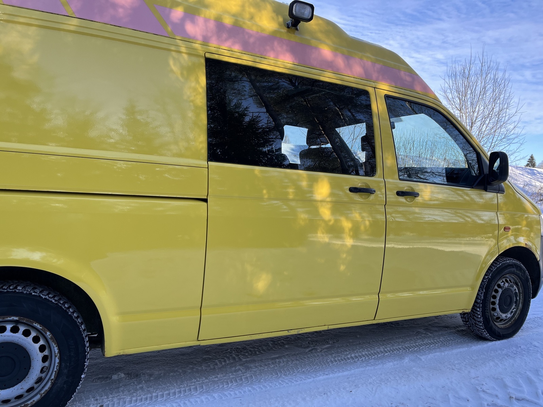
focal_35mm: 26
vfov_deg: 53.1
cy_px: 204
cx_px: 272
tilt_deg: -7.1
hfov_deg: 67.3
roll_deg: -3.7
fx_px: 408
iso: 50
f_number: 1.6
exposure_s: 1/615
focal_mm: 5.1
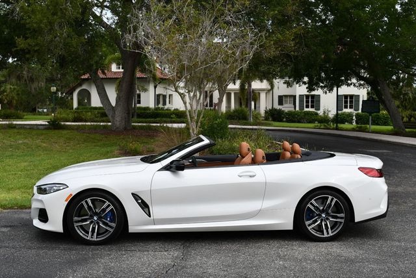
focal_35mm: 44
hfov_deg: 44.5
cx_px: 208
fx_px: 509
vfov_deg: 30.6
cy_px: 139
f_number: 8
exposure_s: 1/250
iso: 160
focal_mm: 22
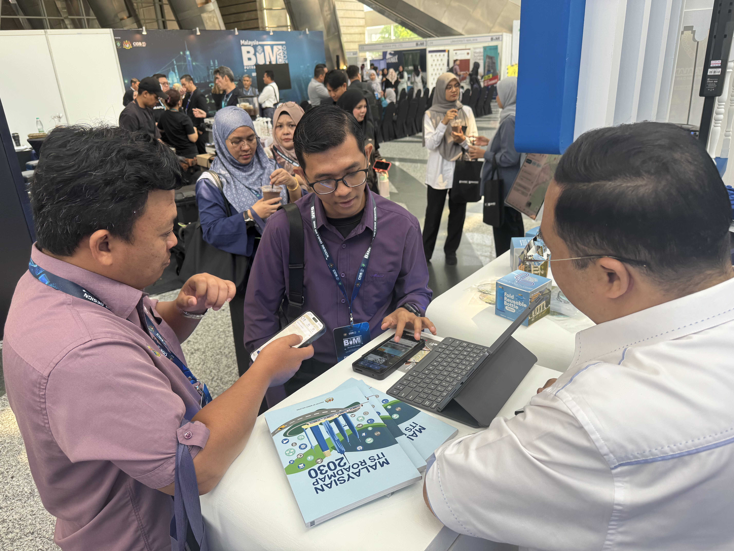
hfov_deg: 71.6
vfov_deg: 56.8
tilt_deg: -20.5
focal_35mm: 24
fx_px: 509
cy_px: 276
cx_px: 367
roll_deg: +4.0
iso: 64
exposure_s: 1/121
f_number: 1.78
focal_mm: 6.76
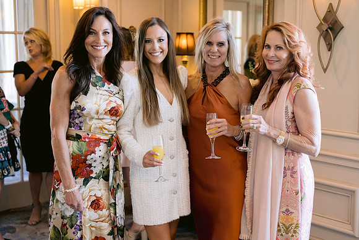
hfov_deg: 39.6
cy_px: 120
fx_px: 499
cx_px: 180
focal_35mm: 50
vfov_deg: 27.0
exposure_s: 1/200
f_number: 2.8
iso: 800
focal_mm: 50
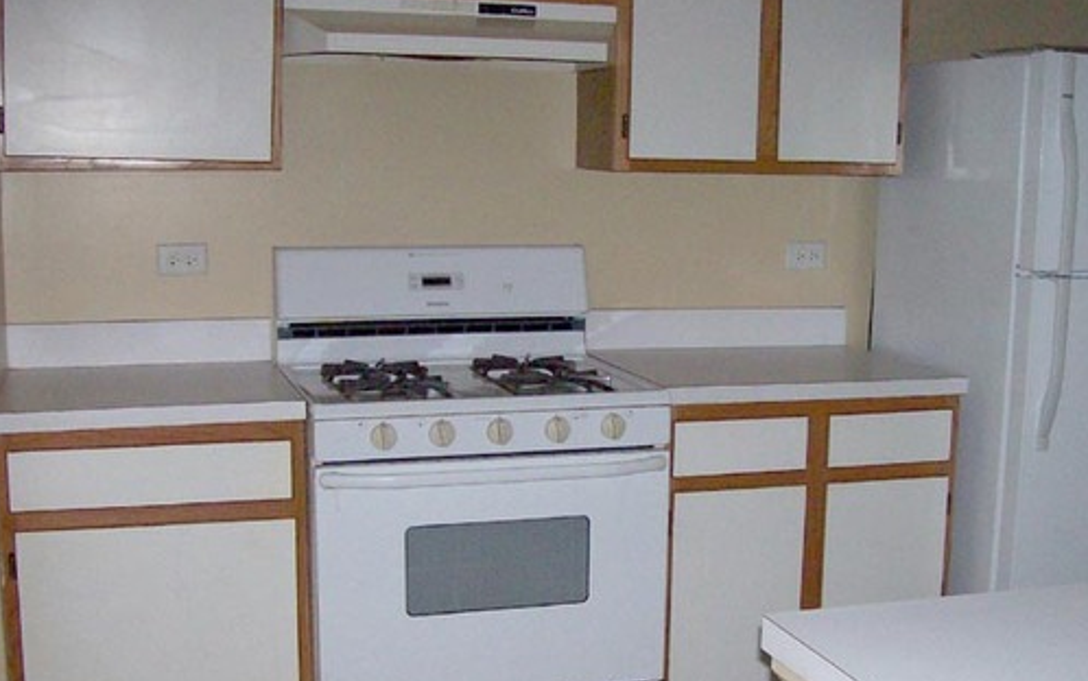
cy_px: 445
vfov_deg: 26.3
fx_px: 1454
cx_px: 586
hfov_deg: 41.0
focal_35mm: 49
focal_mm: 6
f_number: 2.7
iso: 140
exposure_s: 1/64
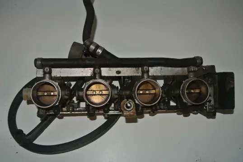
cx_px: 122
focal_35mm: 36
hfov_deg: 53.1
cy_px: 81
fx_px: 243
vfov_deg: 37.0
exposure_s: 1/60
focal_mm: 13.6
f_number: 4
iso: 200
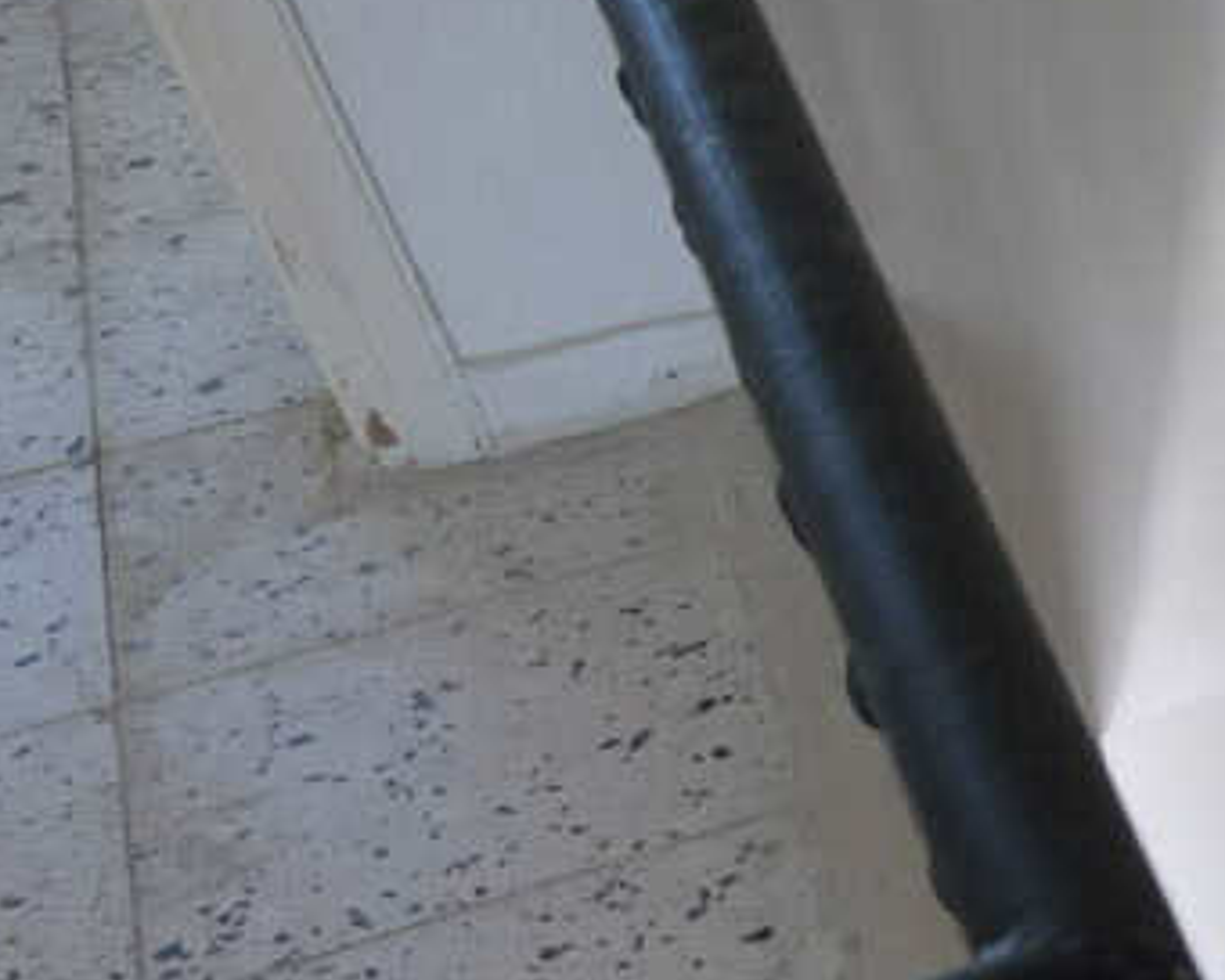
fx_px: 3481
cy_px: 503
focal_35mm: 96
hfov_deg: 12.7
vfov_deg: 16.0
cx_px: 3300
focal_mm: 17
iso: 640
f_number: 4
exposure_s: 1/160
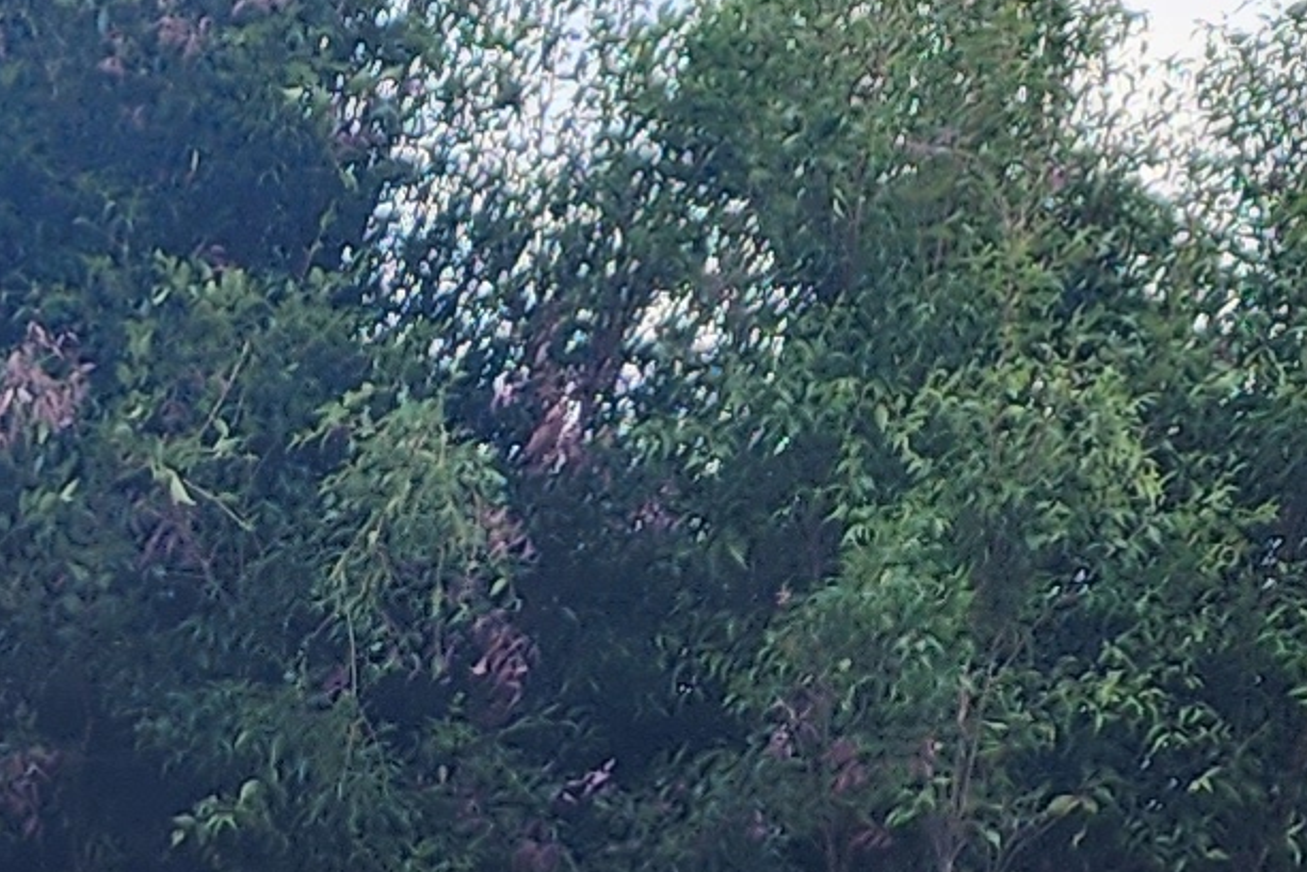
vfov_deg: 7.3
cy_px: 2993
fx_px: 5665
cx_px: -721
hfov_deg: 12.4
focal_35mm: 156
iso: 32
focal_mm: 6.4
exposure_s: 1/180
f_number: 1.8
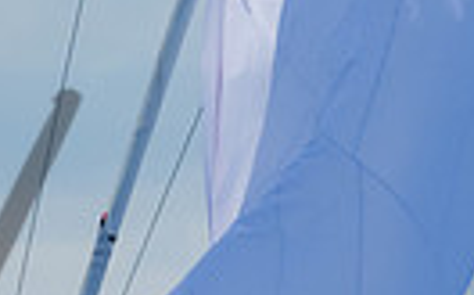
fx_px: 13360
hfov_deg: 2.0
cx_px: 263
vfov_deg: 1.3
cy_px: 643
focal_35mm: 1036
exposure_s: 1/1000
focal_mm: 135
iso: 640
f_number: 14
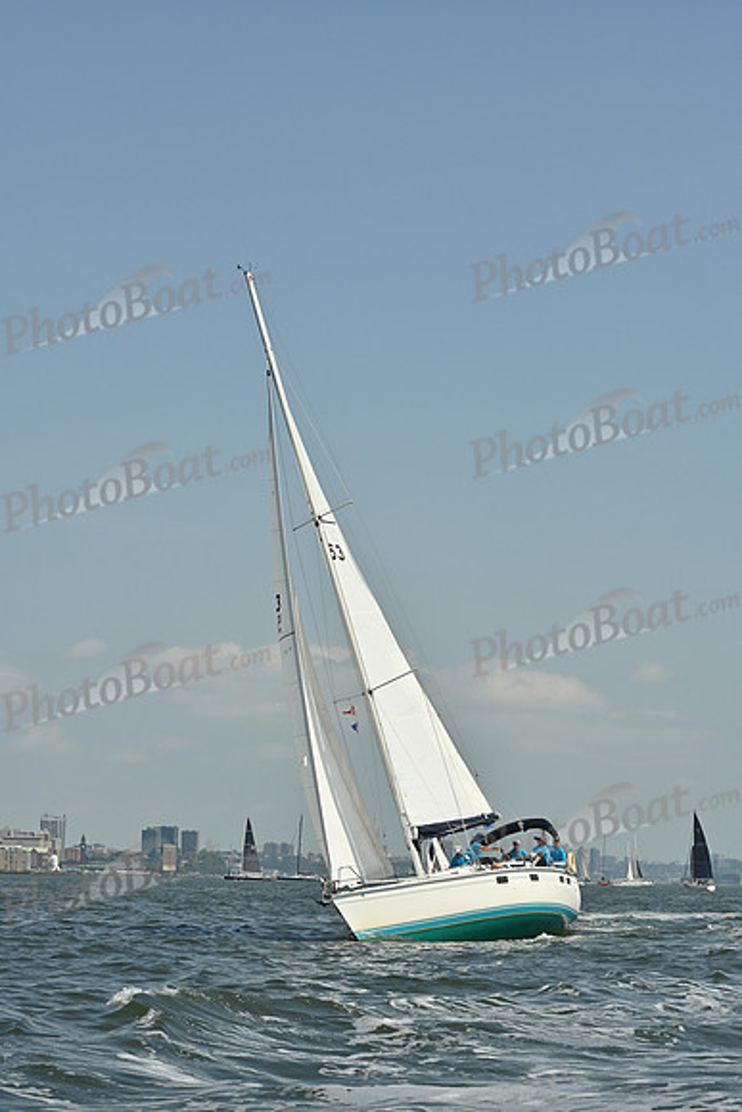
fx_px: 3028
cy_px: 556
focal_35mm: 98
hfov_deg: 14.0
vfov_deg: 20.8
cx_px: 371
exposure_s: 1/1250
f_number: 11
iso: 320
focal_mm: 98
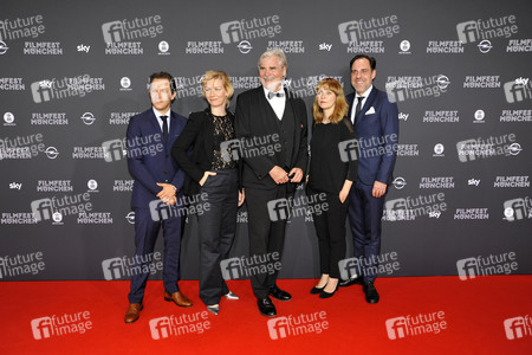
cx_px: 266
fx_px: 429
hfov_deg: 63.7
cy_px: 178
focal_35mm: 29
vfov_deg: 45.0
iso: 1600
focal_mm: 29
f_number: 8
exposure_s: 1/250
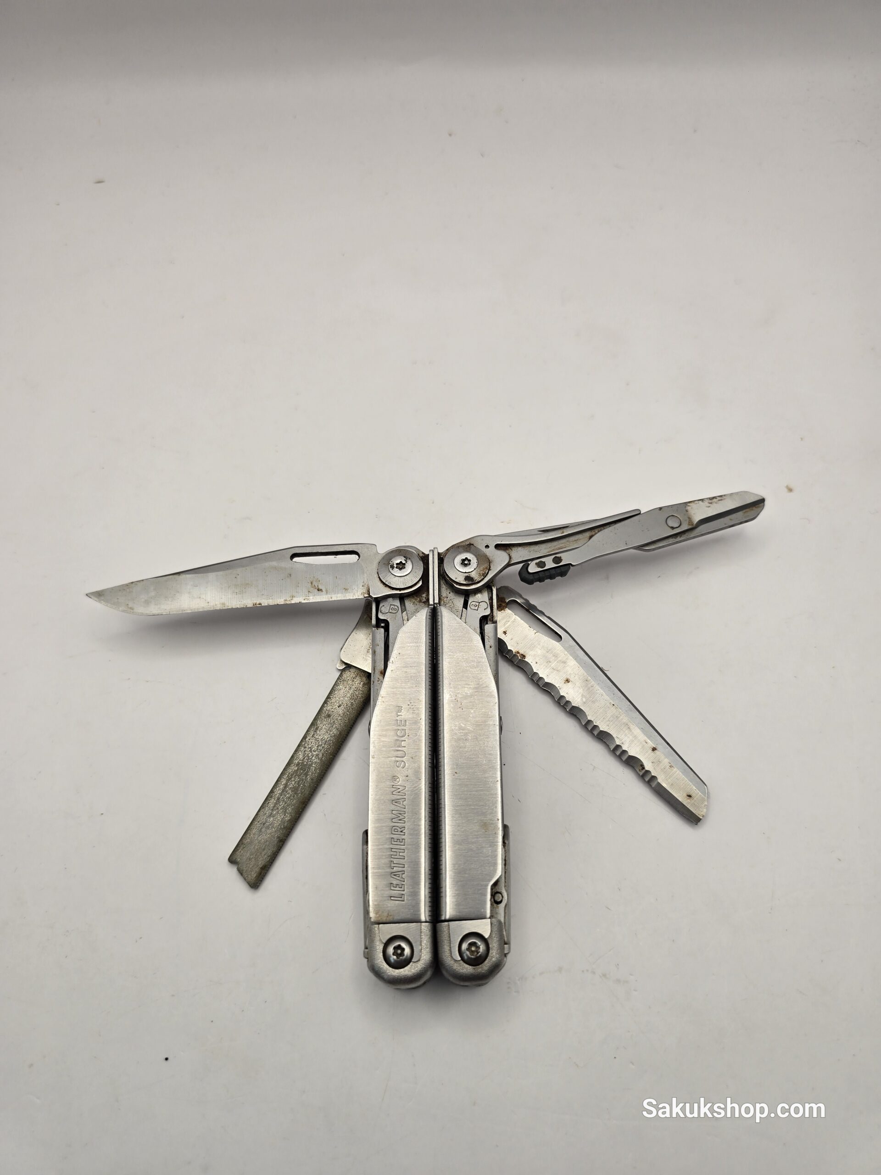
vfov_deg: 73.9
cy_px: 588
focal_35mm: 23
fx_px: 780
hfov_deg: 58.9
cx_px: 440
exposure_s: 1/180
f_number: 1.7
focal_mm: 6.3
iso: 20
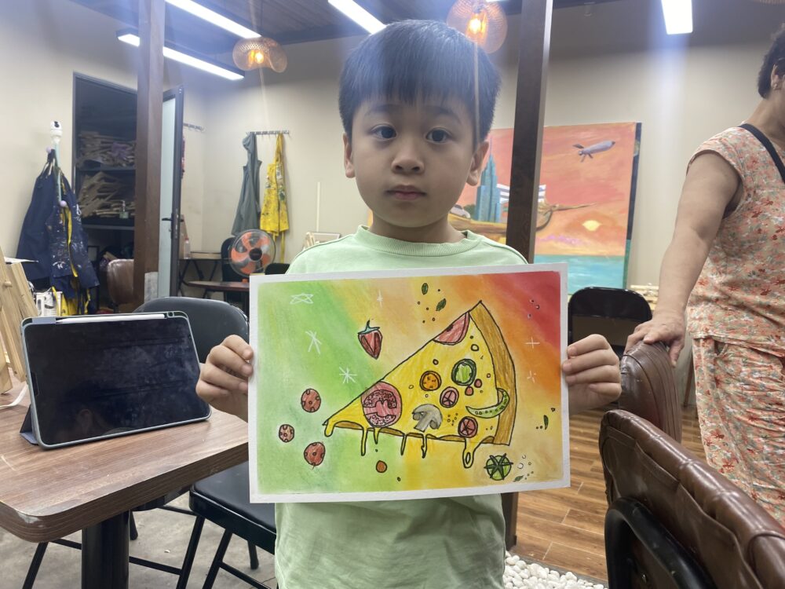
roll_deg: -4.5
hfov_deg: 67.3
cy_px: 294
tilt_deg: -5.5
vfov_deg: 53.1
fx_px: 590
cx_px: 392
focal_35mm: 26
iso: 64
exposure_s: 1/100
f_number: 1.8
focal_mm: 4.25
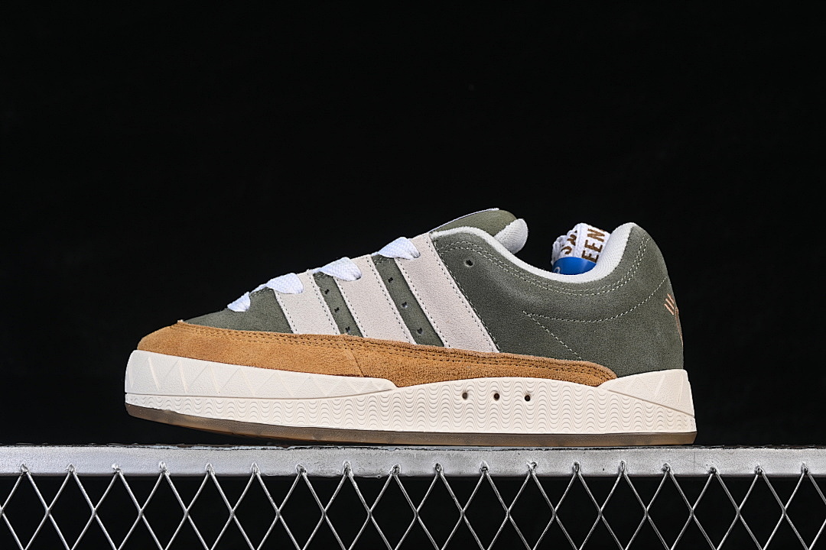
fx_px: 1721
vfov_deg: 18.2
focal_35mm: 75
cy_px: 275
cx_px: 413
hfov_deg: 27.0
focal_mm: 50
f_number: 8
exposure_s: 1/80
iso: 160
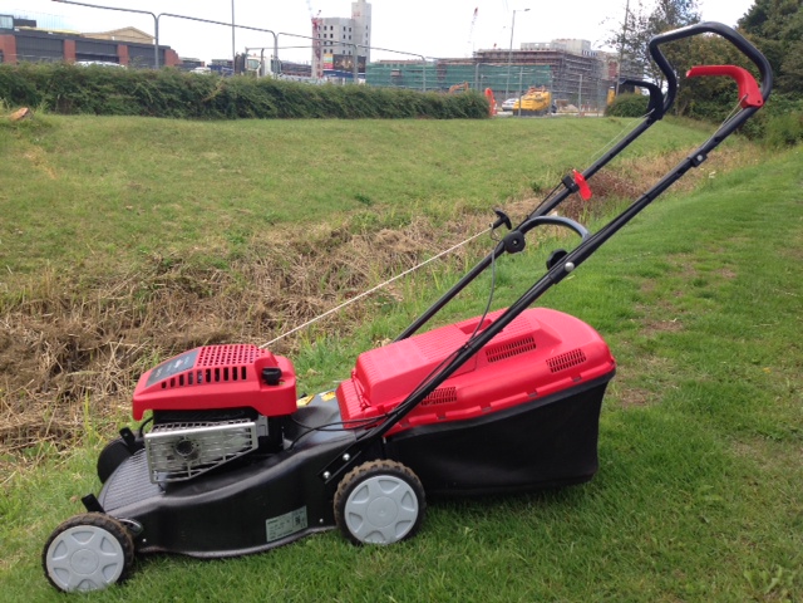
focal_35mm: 33
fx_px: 766
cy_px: 302
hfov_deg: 55.4
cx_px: 402
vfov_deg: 42.9
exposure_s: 1/441
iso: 50
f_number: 2.4
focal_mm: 4.12
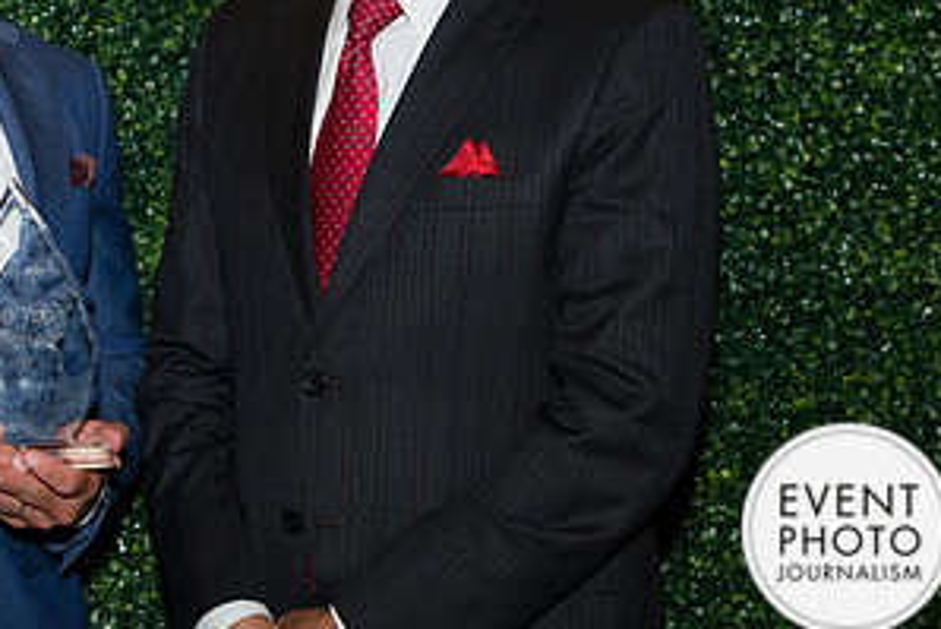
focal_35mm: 115
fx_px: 3007
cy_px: 128
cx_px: 145
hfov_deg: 17.6
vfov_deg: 11.9
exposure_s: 1/160
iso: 800
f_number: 5
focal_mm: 59
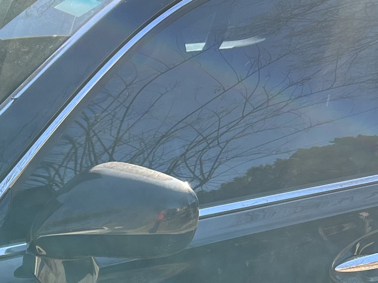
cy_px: 403
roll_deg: -2.6
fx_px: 1223
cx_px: 83
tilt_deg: -27.0
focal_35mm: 112
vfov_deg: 12.7
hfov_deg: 17.4
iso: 50
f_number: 1.5
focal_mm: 5.7
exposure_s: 1/581
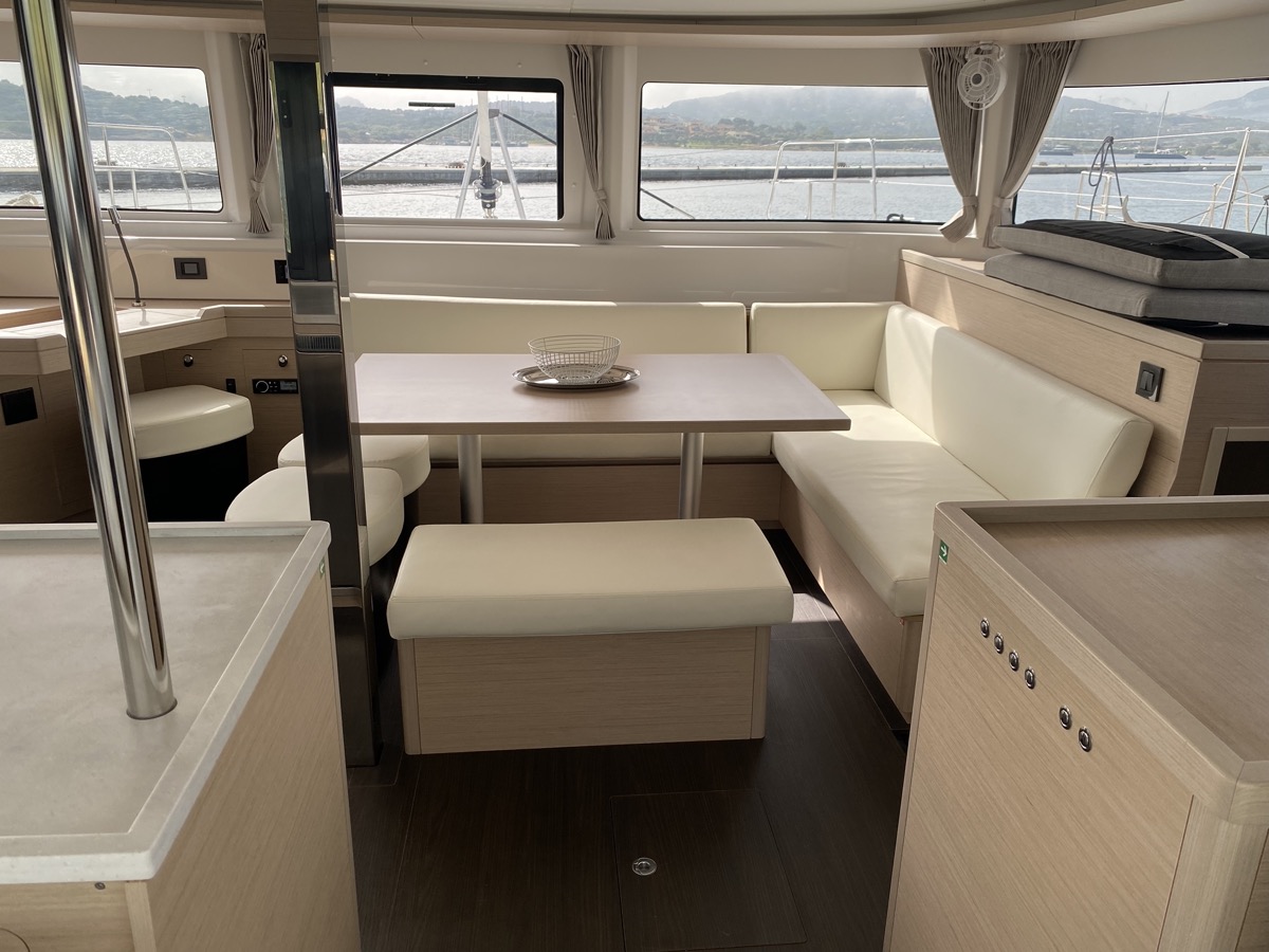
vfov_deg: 53.1
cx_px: 634
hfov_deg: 67.3
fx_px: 953
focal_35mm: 26
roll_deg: -1.5
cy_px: 476
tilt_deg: -19.4
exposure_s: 1/469
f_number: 1.8
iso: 32
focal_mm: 4.25
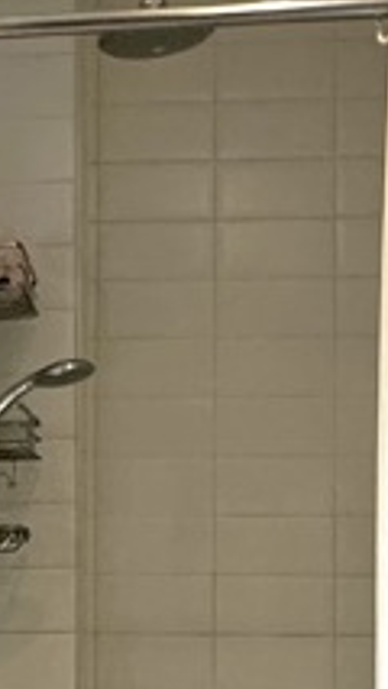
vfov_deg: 24.2
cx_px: 16
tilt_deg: +1.5
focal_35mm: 86
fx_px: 1571
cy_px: 589
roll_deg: -1.2
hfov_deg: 13.9
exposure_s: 1/100
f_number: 2.2
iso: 200
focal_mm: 2.22
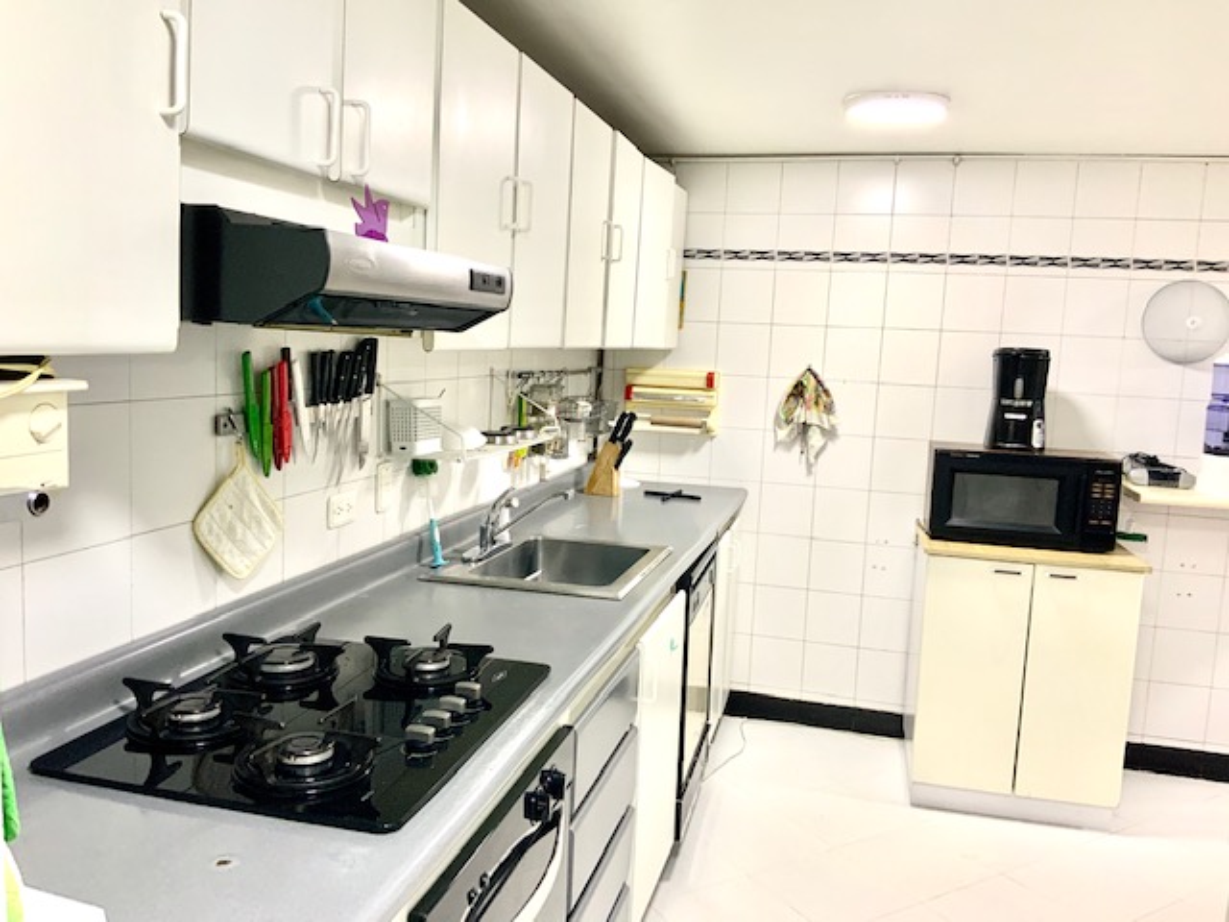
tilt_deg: -5.7
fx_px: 1030
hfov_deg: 61.7
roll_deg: -2.5
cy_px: 461
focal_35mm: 29
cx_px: 614
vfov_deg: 48.2
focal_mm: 3
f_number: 1.8
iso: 125
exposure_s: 1/60
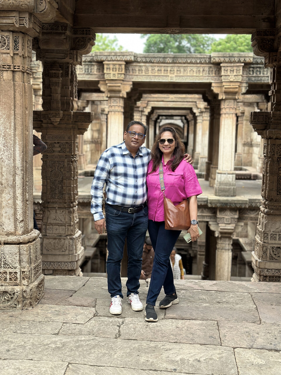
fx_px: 520
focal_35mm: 48
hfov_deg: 30.3
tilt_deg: -5.8
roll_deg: -1.7
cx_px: 140
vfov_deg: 39.7
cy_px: 188
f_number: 1.78
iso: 80
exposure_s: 1/927
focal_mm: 6.86
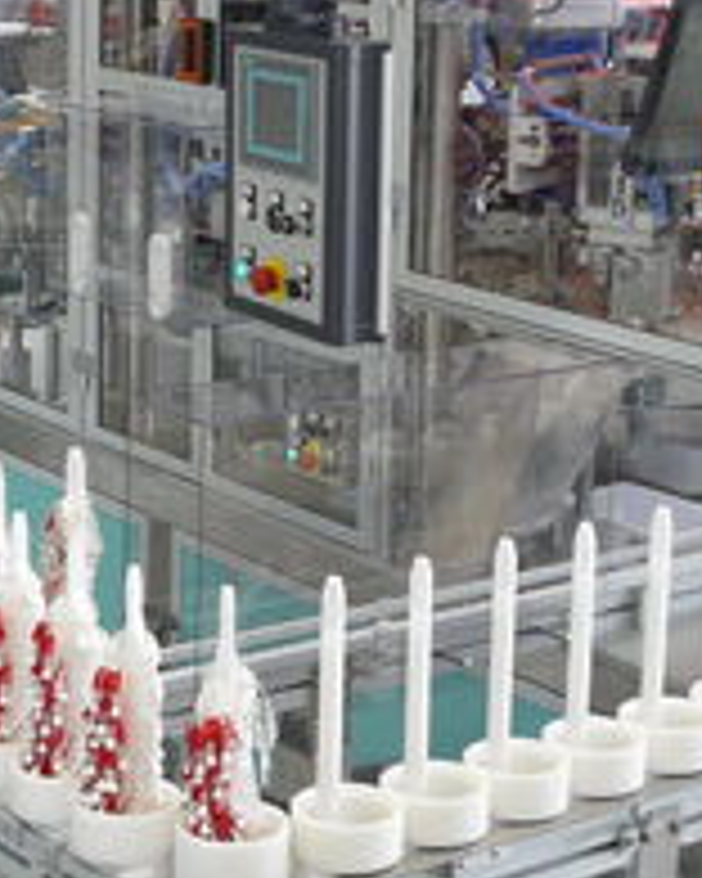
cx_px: 292
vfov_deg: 21.3
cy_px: 394
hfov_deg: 17.1
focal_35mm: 90
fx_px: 2337
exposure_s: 1/30
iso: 200
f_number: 4
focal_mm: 6
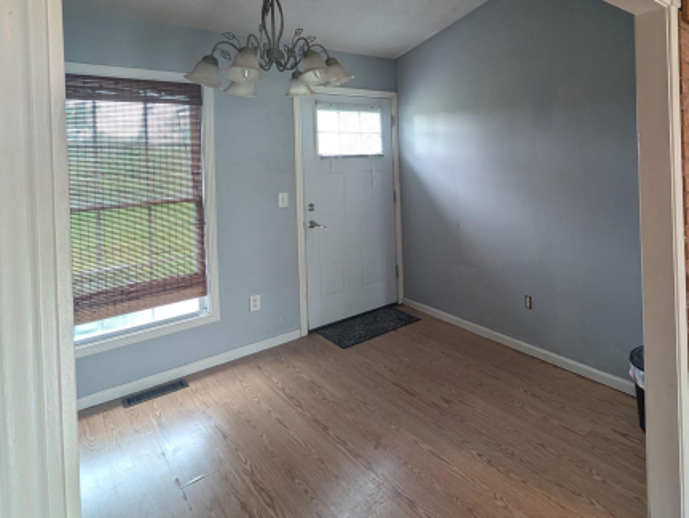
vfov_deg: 63.8
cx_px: 474
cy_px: 159
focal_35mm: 20
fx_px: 399
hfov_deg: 78.3
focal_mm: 1.95
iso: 123
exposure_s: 1/24
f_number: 2.2
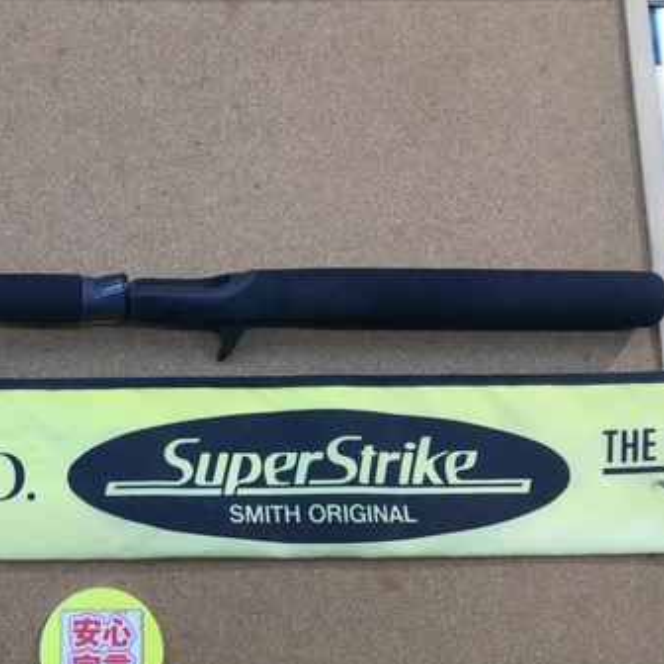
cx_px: 85
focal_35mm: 49
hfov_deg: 33.1
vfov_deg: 34.6
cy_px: 379
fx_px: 1063
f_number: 2.4
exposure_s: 1/40
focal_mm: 3.3
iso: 32
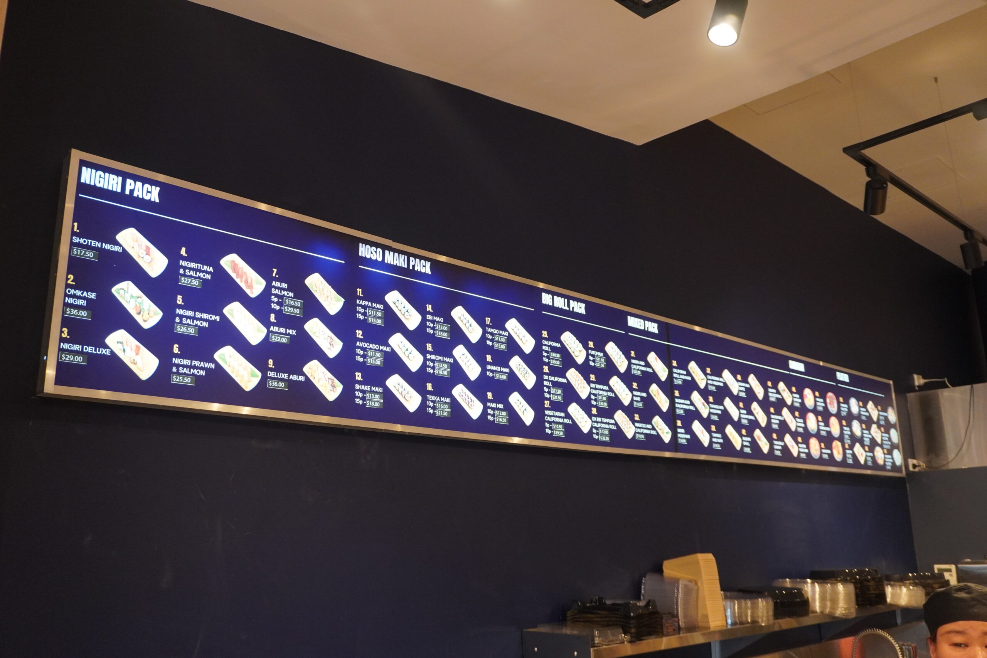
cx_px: 494
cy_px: 329
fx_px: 864
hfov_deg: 59.5
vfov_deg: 41.7
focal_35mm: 32
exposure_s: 1/160
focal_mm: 21
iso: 1600
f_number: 4
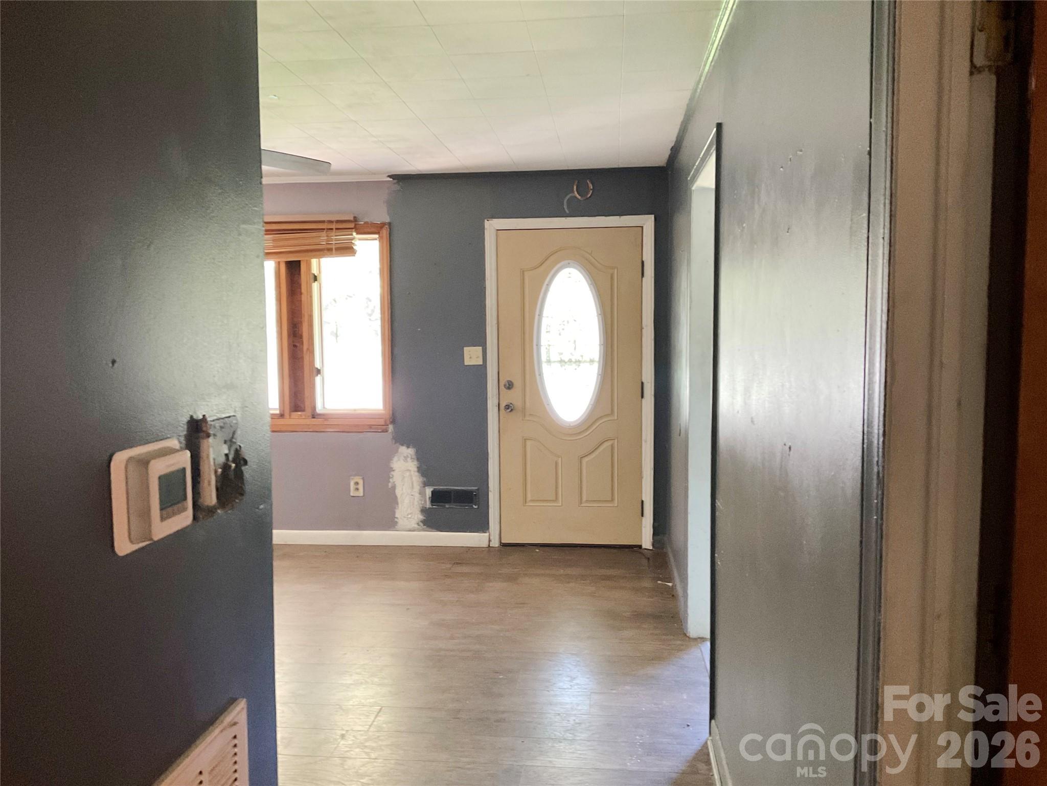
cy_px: 393
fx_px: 877
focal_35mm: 29
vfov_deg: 48.2
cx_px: 524
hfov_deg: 61.7
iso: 250
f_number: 1.8
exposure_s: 1/40
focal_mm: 3
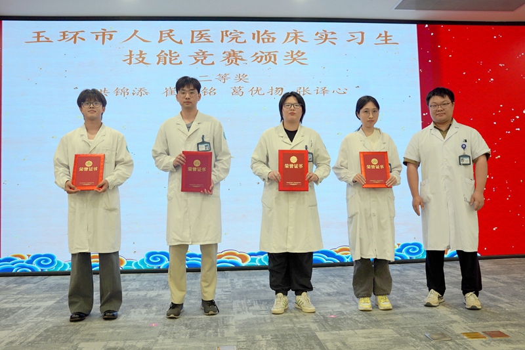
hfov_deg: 62.3
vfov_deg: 43.9
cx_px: 262
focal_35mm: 30
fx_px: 434
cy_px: 175
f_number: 4
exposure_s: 1/160
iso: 1000
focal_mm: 29.8
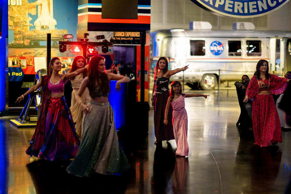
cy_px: 103
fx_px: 768
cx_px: 151
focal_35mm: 95
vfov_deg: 14.4
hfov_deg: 21.5
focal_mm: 85
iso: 1000
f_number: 1.4
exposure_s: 1/100
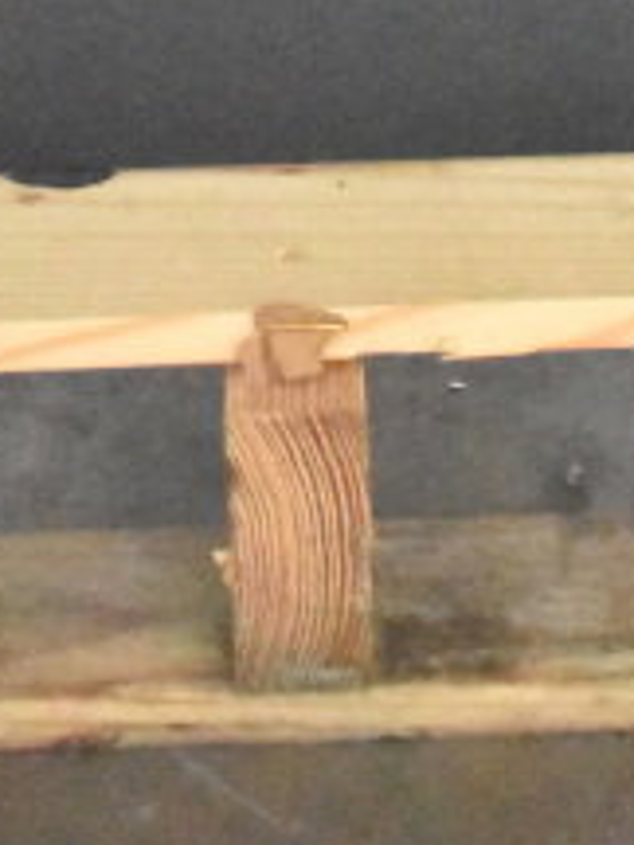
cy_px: -565
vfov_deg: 10.6
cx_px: 258
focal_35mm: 177
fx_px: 4323
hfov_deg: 8.4
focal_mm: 29
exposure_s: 1/3200
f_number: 4.2
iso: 25600
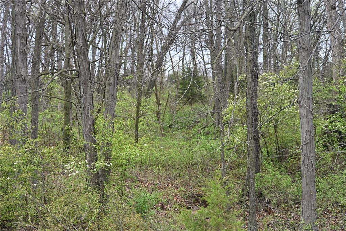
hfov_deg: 29.7
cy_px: 116
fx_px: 653
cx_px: 173
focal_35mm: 68
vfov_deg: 20.0
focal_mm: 68
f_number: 4
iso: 400
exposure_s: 1/250
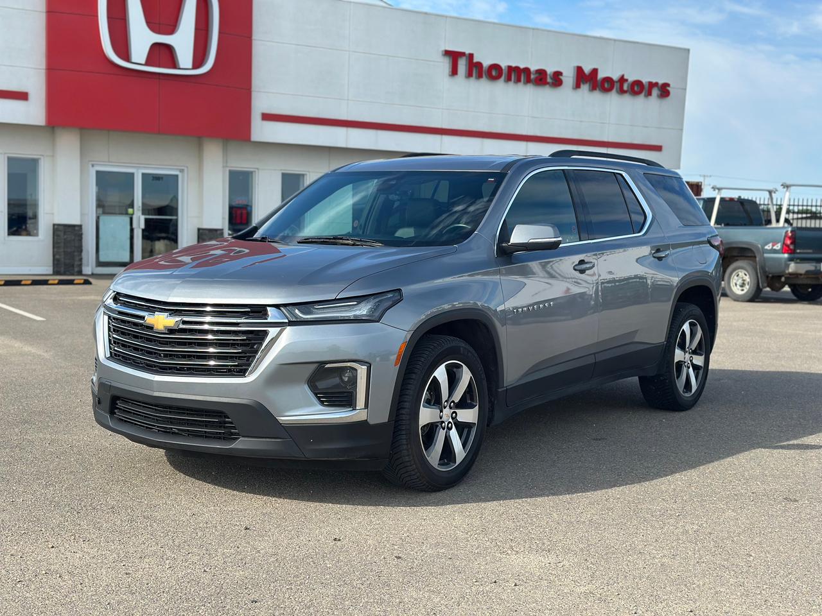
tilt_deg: -3.5
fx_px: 1140
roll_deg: -1.6
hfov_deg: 39.7
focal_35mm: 48
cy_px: 308
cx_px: 411
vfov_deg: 30.3
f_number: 1.78
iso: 80
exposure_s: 1/2890
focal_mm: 6.86
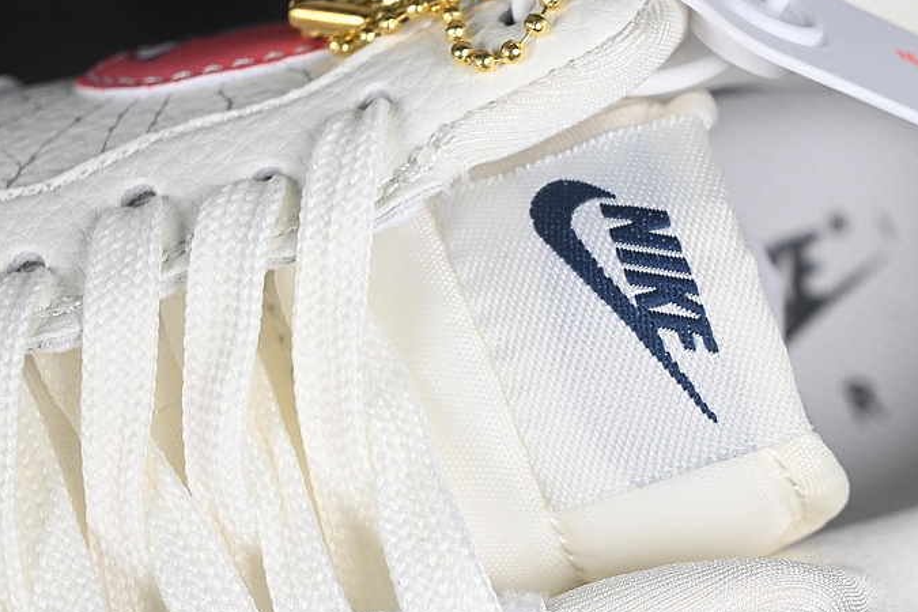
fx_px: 3060
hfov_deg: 17.0
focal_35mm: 120
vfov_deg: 11.4
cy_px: 348
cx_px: 578
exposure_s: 1/80
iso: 160
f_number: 7.1
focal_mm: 50
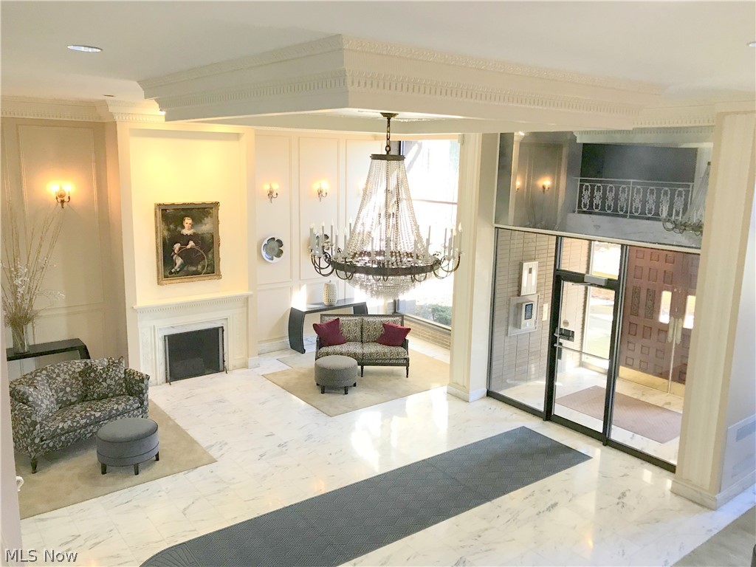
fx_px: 612
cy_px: 284
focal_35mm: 28
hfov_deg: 63.4
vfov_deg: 49.7
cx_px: 378
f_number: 1.8
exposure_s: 1/30
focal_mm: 3.99
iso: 40
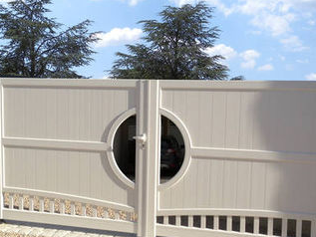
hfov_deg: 36.6
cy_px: 138
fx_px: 475
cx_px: 121
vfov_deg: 28.0
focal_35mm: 52
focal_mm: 4.13
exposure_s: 1/2088
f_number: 2.4
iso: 50
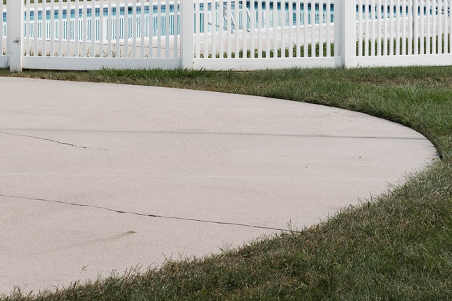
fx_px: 1469
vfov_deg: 11.4
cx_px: -22
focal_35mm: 117
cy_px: -101
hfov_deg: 17.0
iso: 100
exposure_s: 1/160
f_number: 8
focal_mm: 37
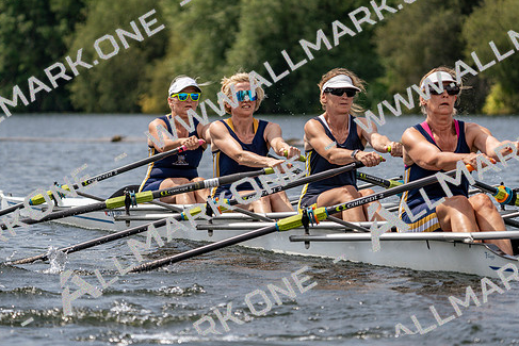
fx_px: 3519
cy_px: 152
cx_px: 276
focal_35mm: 244
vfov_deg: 5.6
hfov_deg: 8.4
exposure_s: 1/1600
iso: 200
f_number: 5.6
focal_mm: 205
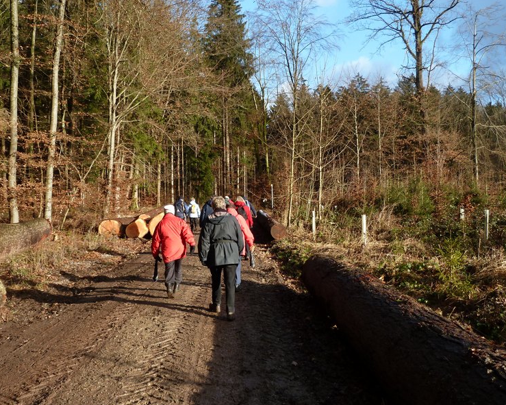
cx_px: 249
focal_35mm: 37
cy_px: 204
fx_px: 554
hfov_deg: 49.1
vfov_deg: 40.1
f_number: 4
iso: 80
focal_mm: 5.7
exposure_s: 1/200
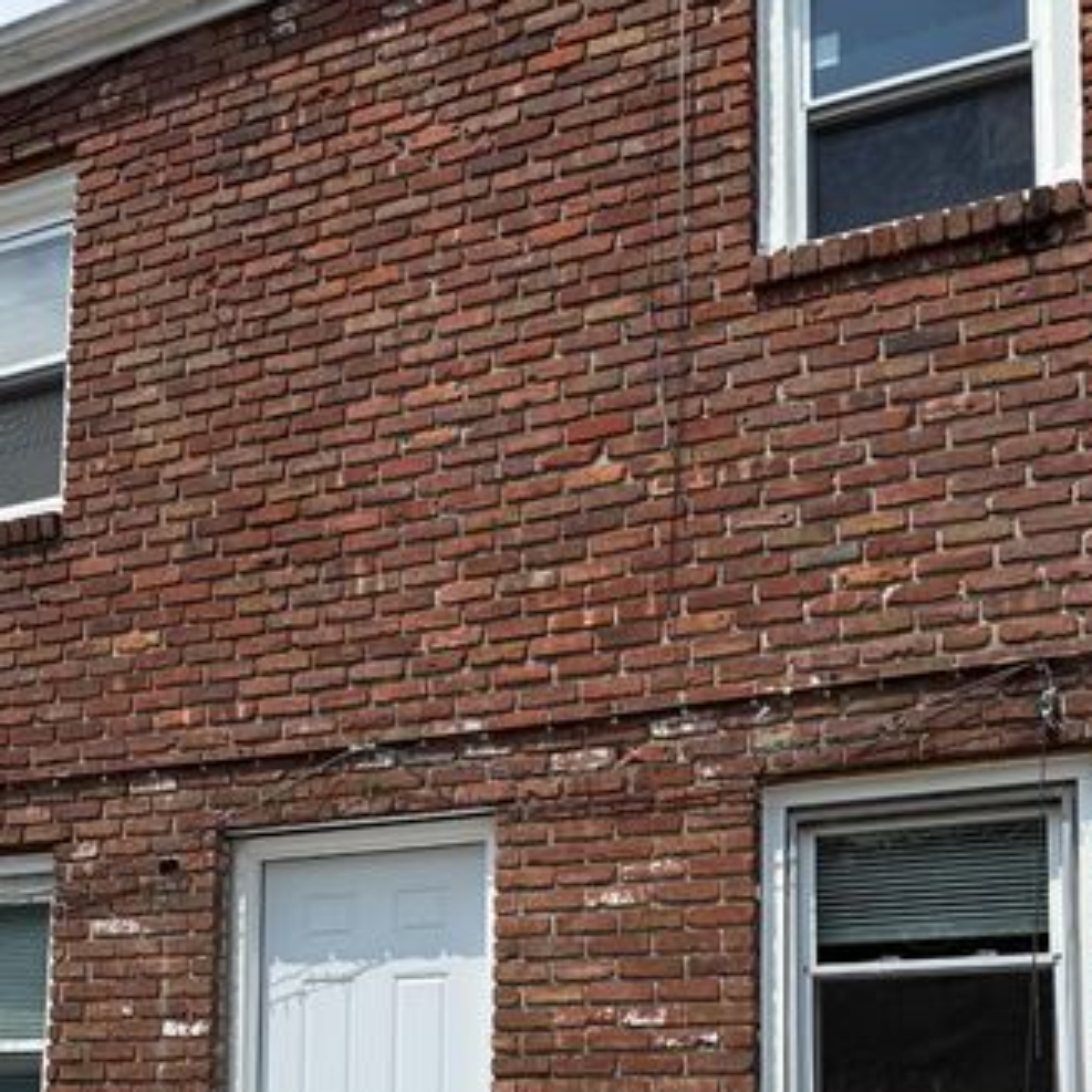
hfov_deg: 39.1
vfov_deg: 36.2
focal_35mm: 43
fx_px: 1535
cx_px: 485
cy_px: 1026
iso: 80
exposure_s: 1/5714
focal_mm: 6.76
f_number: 1.78
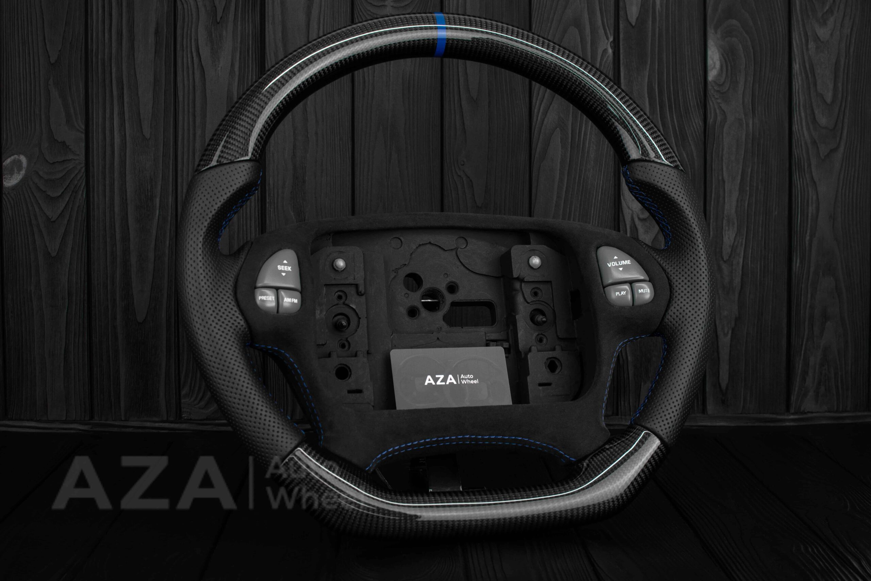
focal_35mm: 52
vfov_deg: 25.8
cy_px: 290
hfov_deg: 37.8
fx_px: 1270
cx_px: 436
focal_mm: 35
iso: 500
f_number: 6.3
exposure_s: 1/125
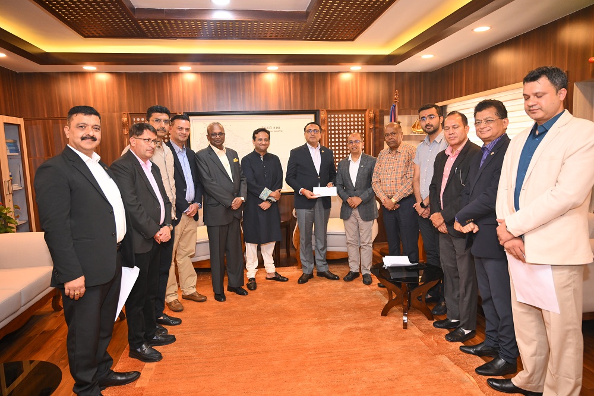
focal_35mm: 24
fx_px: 396
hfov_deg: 73.8
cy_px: 198
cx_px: 297
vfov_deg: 53.1
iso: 2000
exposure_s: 1/125
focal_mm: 24
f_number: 4
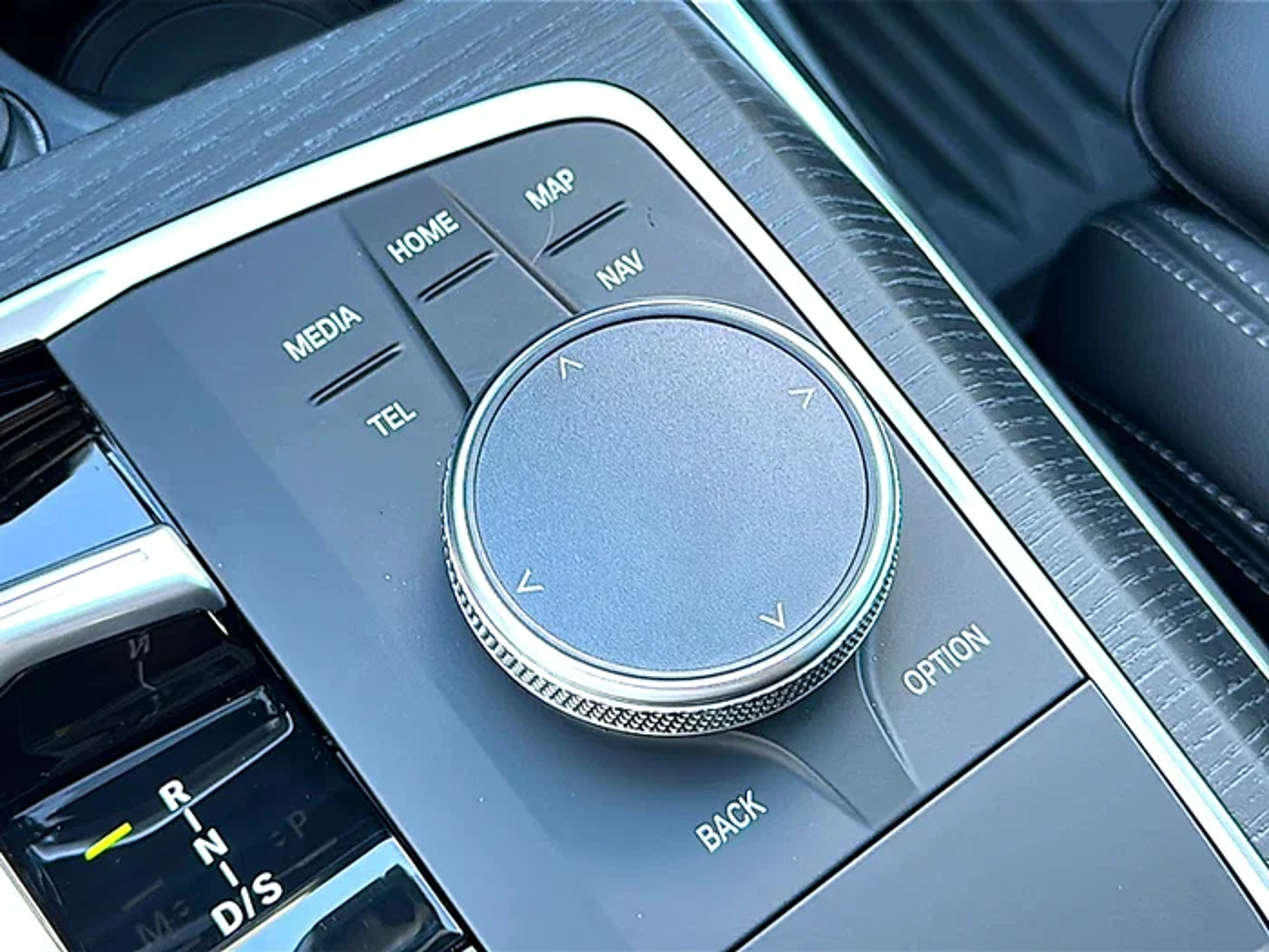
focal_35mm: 44
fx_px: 1613
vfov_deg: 32.9
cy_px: 476
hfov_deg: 42.9
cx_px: 634
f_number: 1.78
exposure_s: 1/75
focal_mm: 6.86
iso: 50
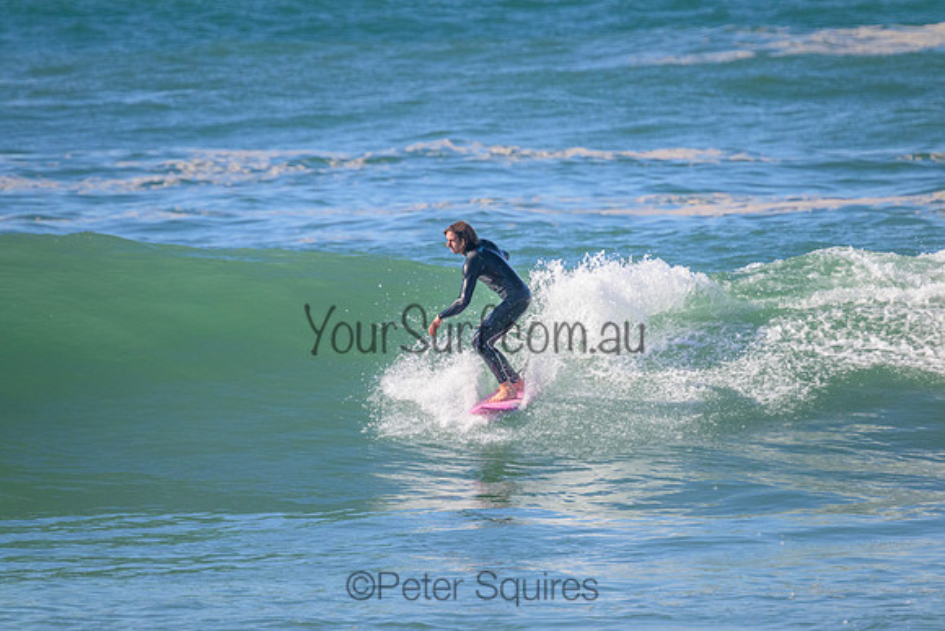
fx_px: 21004
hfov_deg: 2.6
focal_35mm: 800
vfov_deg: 1.7
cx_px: 472
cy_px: 316
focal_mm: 800
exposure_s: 1/2000
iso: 2000
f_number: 11
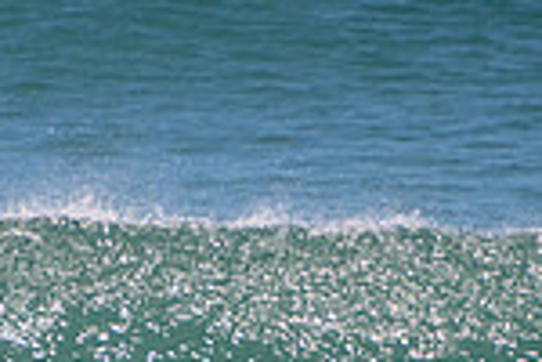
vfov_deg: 0.6
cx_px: 61
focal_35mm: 2327
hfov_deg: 0.9
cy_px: 501
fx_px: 35032
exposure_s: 1/1250
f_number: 5.6
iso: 250
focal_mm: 400
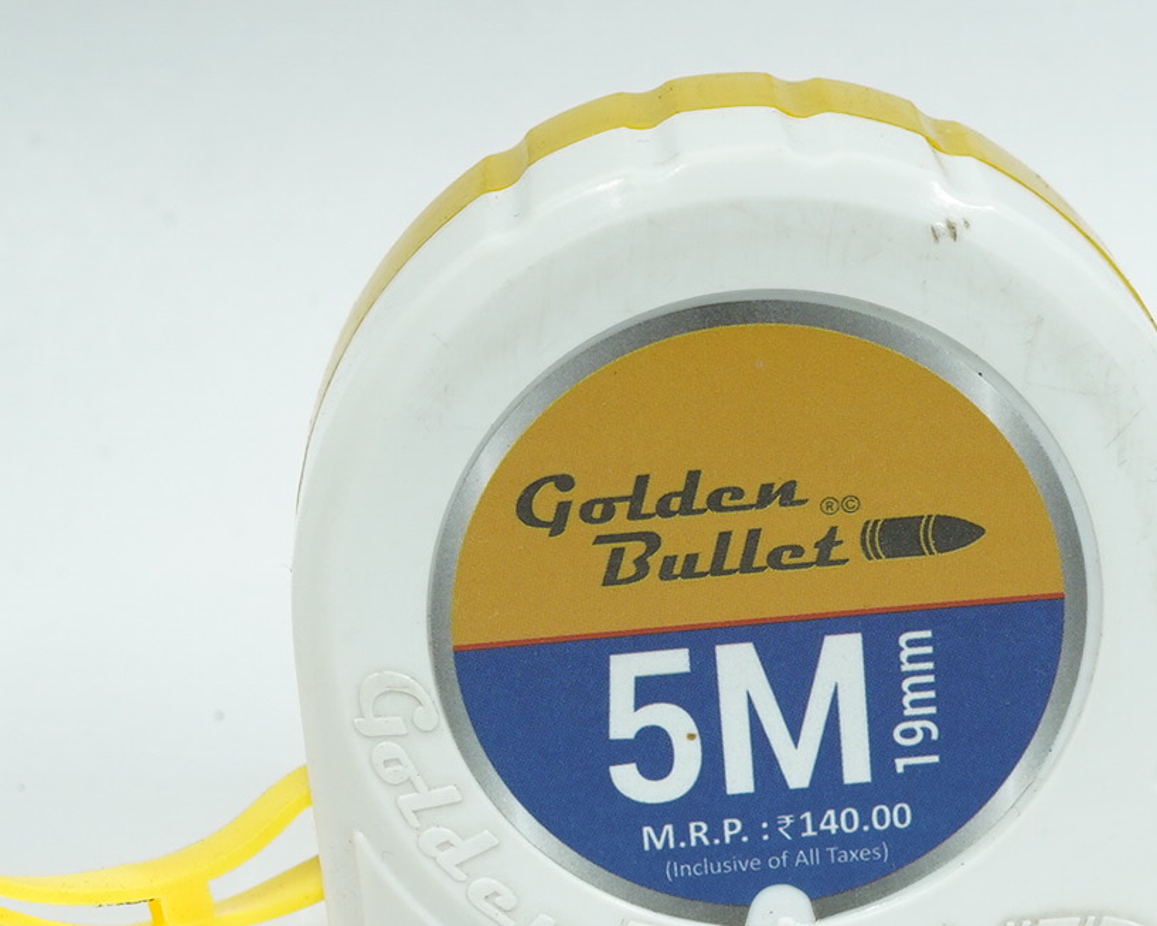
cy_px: 783
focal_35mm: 122
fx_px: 4179
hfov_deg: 15.8
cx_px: 659
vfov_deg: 12.6
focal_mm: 36
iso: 640
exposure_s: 1/4
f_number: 8
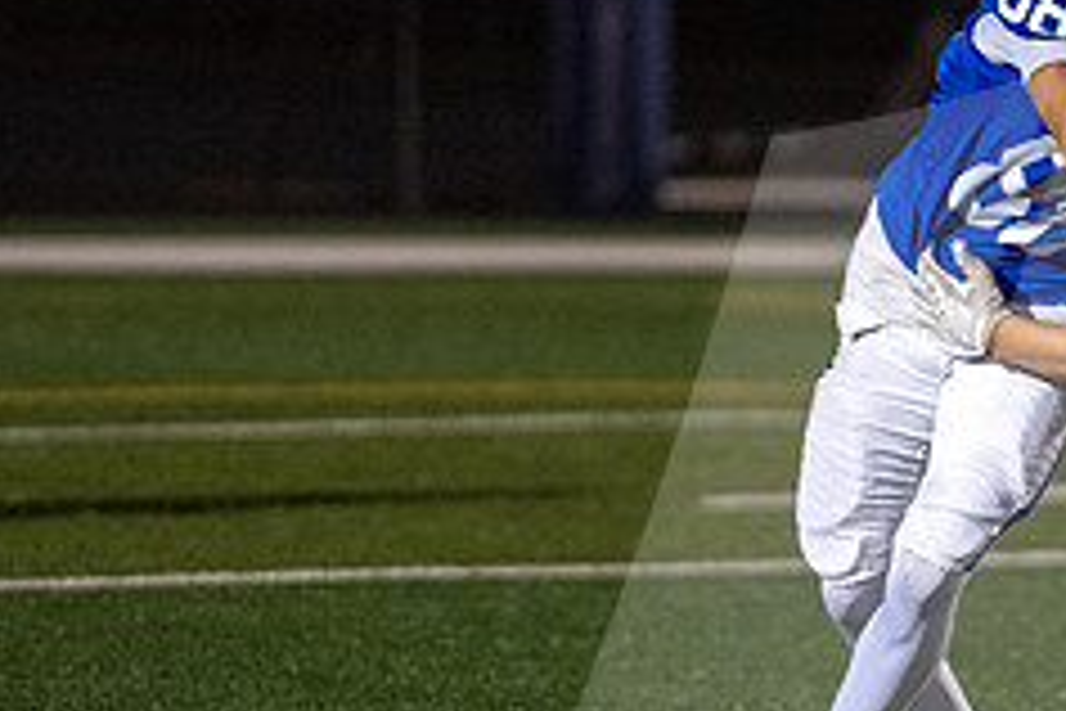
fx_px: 16907
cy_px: 545
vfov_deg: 2.4
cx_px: 1066
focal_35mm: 571
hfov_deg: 3.6
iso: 4000
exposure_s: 1/1600
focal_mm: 200
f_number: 2.8
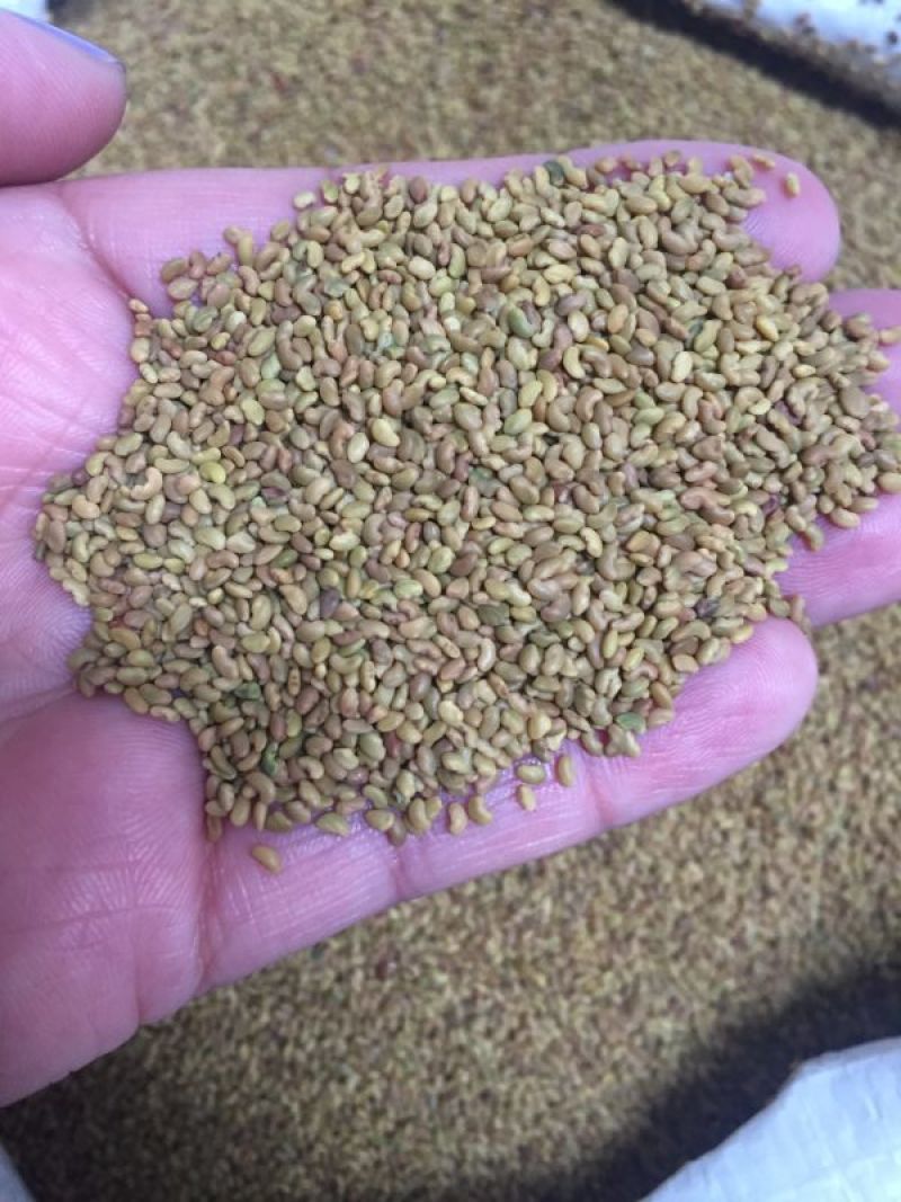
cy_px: 601
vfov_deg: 61.7
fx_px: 1007
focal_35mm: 29
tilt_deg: -75.0
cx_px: 450
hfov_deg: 48.2
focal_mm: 4.15
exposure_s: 1/30
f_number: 2.2
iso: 125
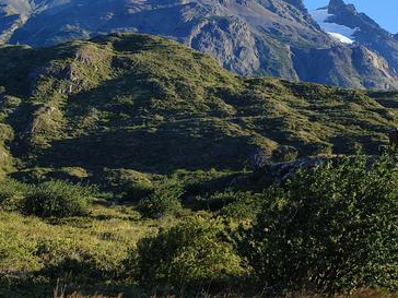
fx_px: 506
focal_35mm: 44
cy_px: 50
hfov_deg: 42.4
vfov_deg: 31.8
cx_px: 132
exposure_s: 1/276
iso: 50
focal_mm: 6.04
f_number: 1.9
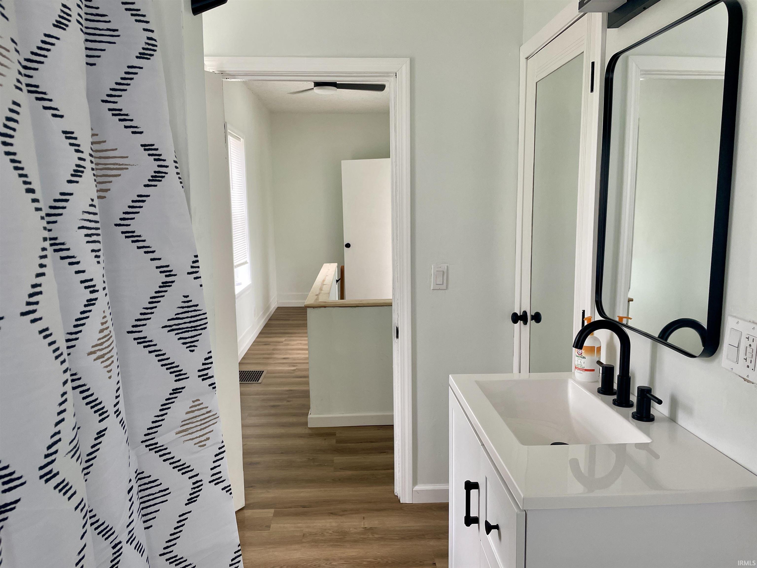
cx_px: 378
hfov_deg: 67.3
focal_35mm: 26
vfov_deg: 53.1
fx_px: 569
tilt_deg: -8.3
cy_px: 284
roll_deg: +2.2
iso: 64
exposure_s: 1/121
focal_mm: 4.2
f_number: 1.6
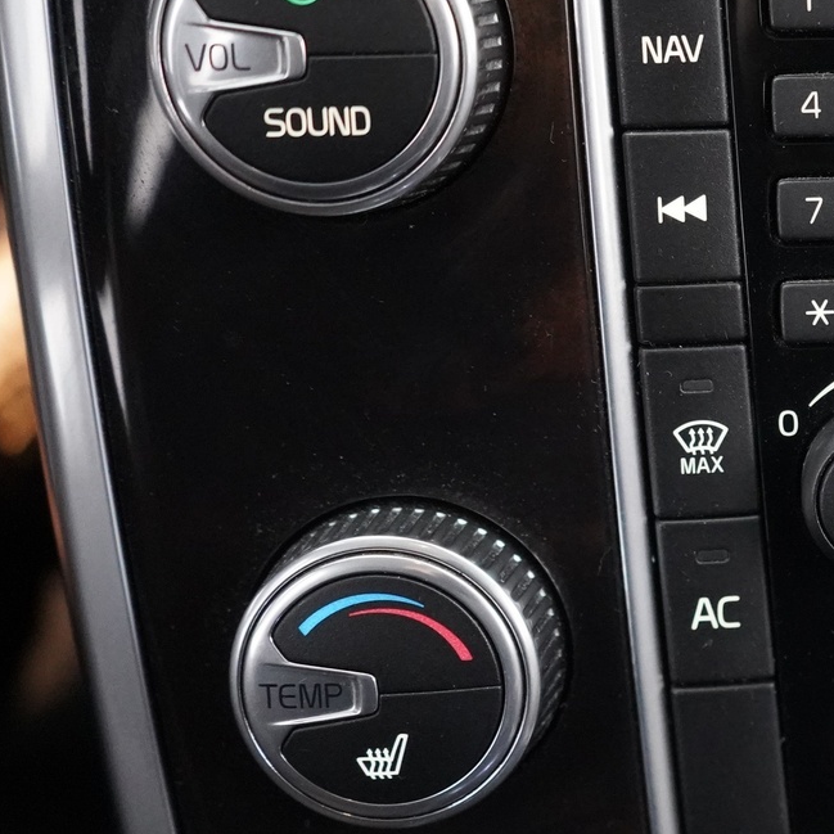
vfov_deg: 24.6
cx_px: 1029
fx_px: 1908
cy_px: 326
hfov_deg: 22.5
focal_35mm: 70
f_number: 4
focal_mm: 33
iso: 12800
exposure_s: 1/40
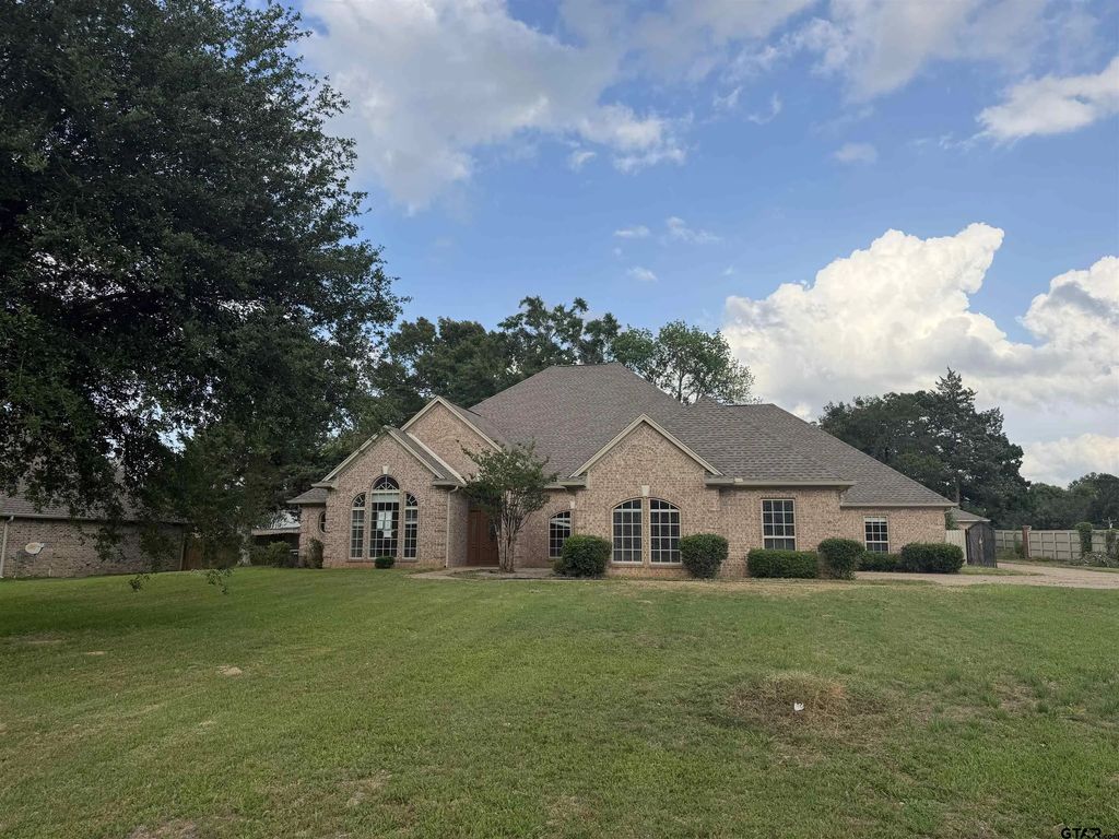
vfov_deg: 56.8
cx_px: 560
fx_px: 776
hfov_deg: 71.6
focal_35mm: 24
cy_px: 420
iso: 100
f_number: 1.78
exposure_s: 1/3145
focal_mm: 6.76
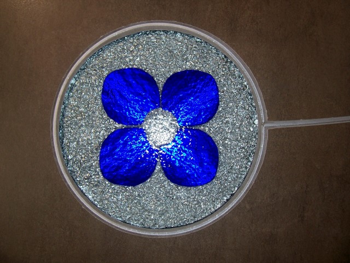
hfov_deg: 54.0
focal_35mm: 34
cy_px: 132
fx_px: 344
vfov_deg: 41.8
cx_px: 175
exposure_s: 1/60
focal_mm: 5.6
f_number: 2.7
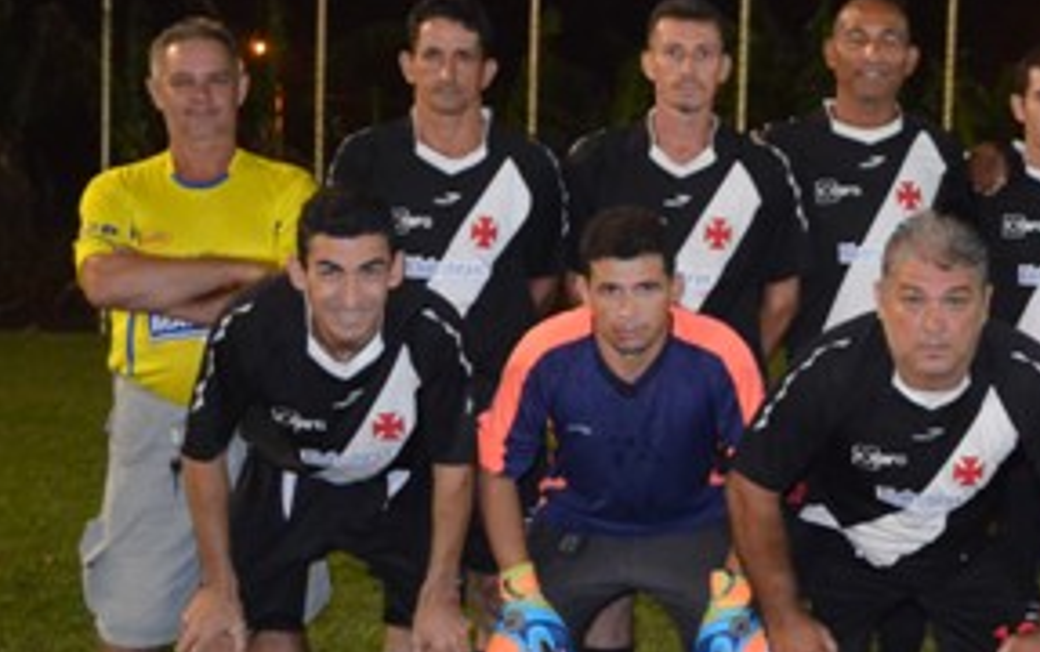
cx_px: 1040
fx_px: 1929
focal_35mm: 68
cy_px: 275
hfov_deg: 28.3
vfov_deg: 19.2
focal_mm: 20
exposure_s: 1/60
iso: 3200
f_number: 3.8
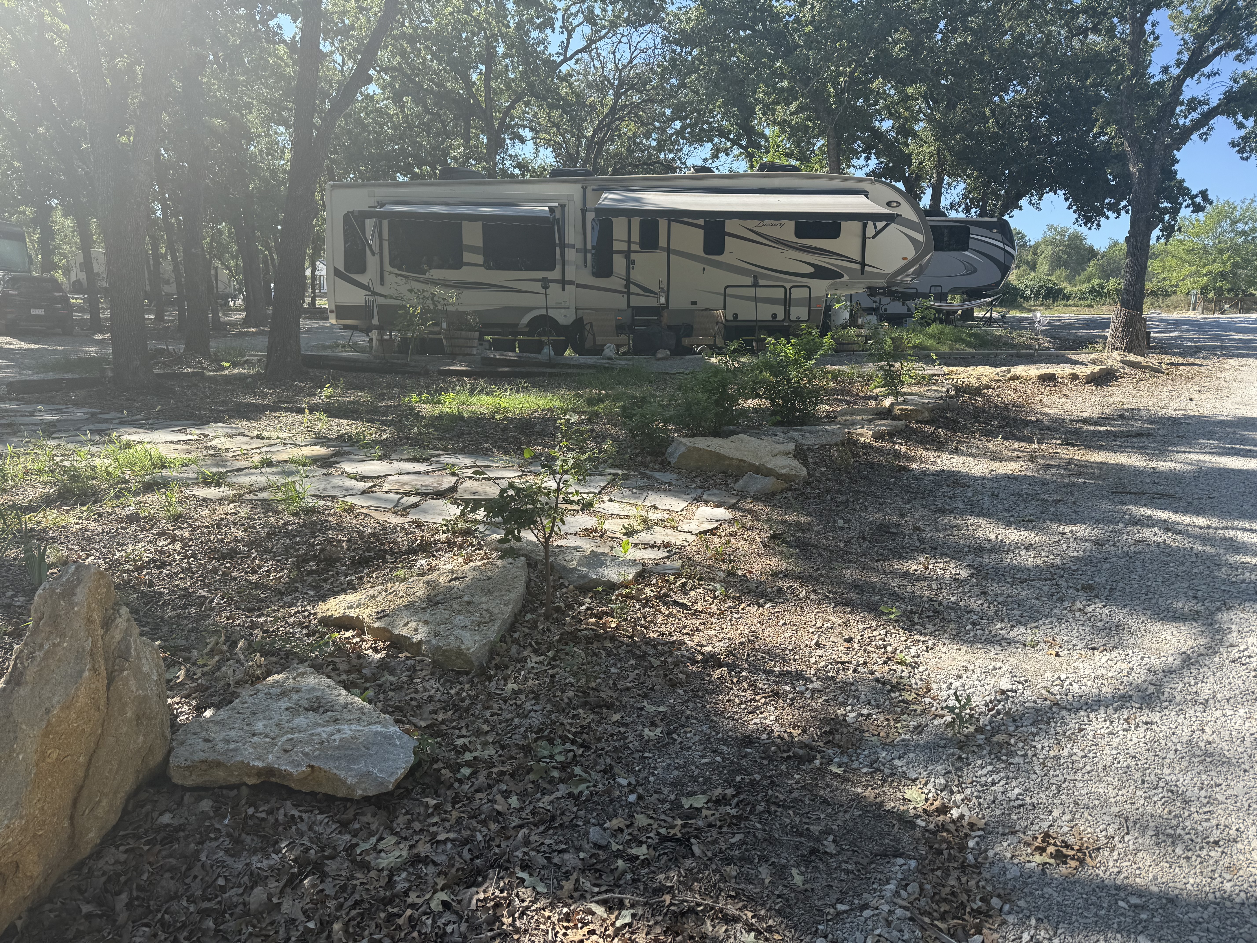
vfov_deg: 56.8
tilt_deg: -8.1
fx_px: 872
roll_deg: -0.4
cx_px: 628
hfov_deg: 71.6
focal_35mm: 24
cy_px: 472
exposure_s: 1/1271
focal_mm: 6.76
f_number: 1.78
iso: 80
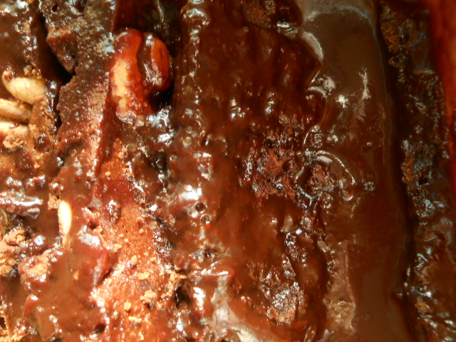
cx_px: 228
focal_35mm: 41
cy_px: 171
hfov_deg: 45.8
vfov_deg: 35.1
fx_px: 540
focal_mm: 6.72
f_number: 3.1
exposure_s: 1/30
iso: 250
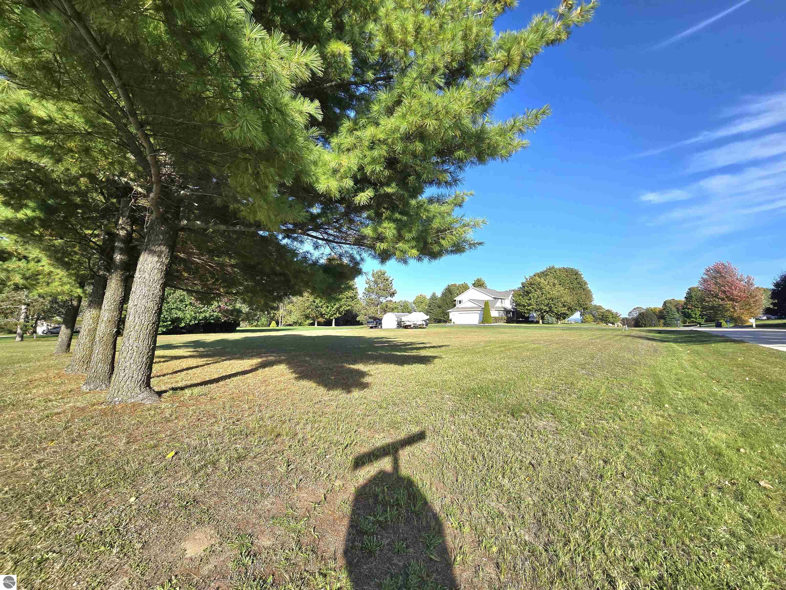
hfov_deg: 106.2
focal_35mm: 13
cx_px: 393
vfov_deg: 89.9
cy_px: 295
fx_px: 295
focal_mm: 2.2
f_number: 2.2
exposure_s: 1/1667
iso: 50
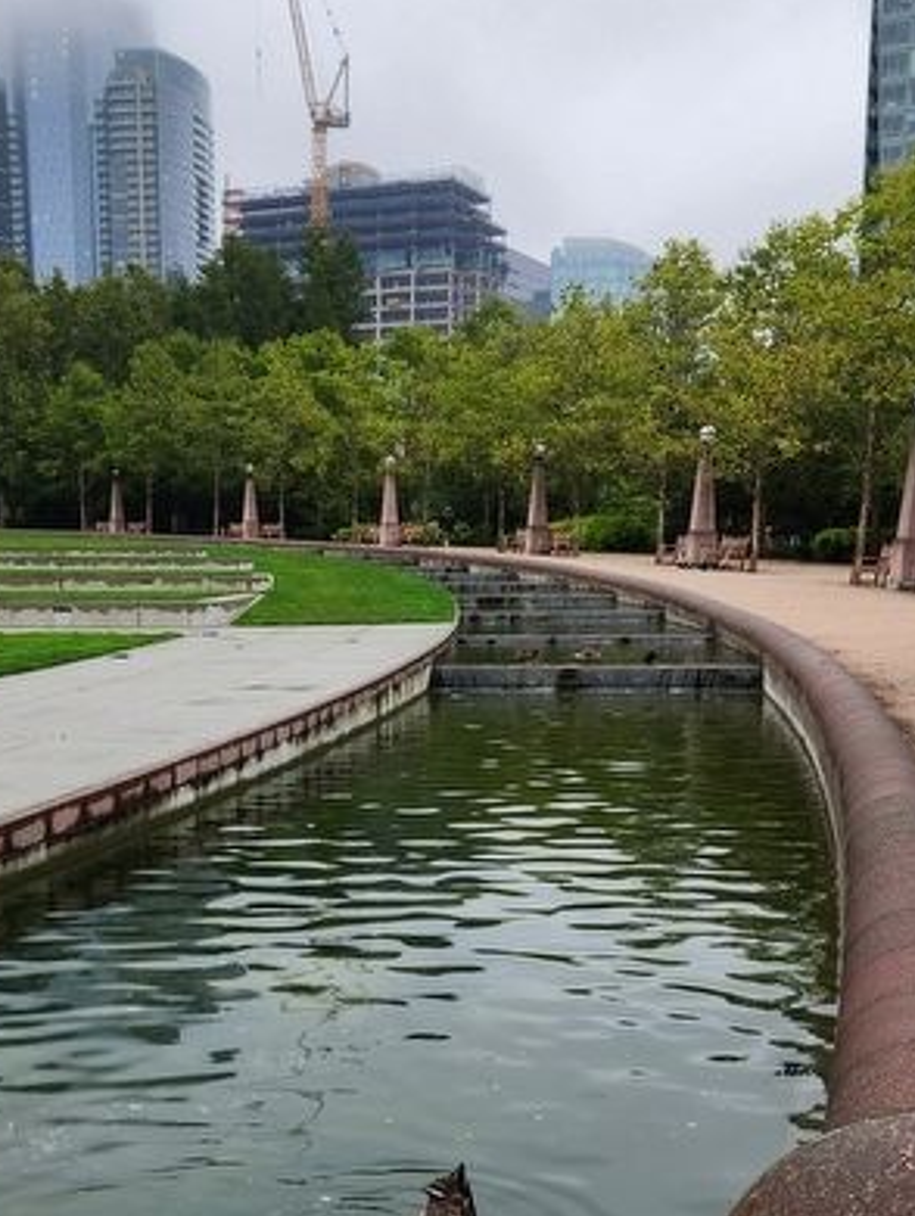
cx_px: 289
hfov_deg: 30.6
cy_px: 874
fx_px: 1654
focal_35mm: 47
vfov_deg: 39.6
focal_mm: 5.4
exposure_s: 1/180
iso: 64
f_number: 1.8
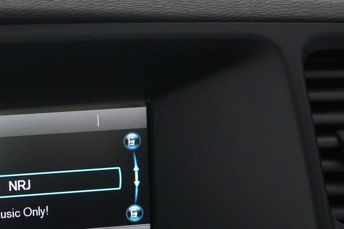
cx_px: 17
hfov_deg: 19.2
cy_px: 183
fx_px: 994
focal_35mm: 104
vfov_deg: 13.1
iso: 6400
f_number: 4
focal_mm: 32
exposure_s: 1/40
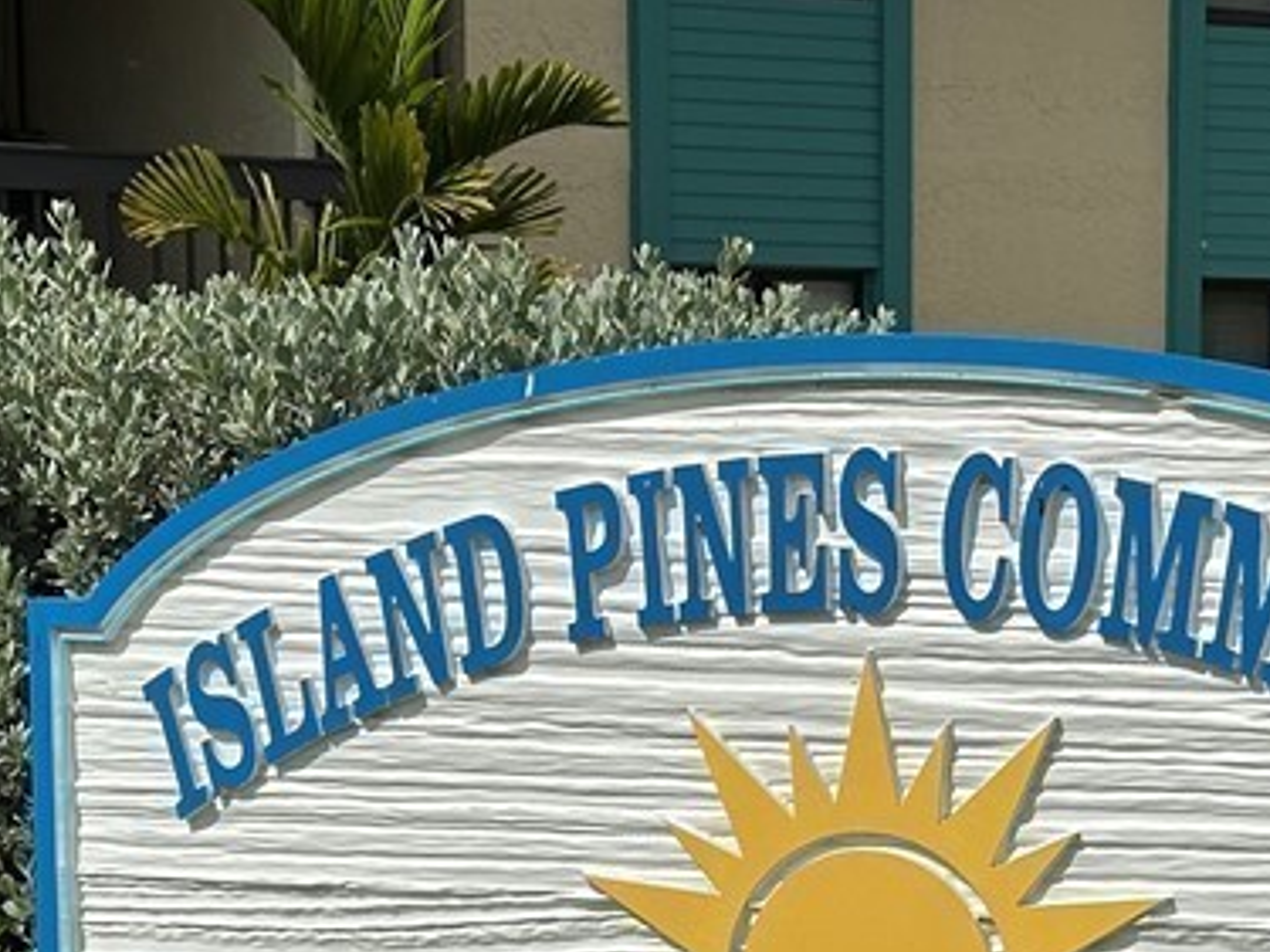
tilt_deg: -9.0
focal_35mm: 131
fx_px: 4805
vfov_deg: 11.0
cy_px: 1240
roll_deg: +0.0
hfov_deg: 15.0
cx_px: 779
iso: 64
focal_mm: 6.86
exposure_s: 1/9804
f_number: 1.78
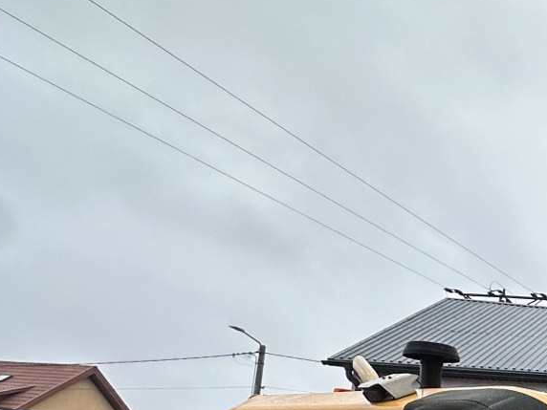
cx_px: 890
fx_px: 743
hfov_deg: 25.4
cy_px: 490
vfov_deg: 27.3
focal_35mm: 47
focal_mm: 2.22
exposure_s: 1/875
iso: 40
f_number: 2.2
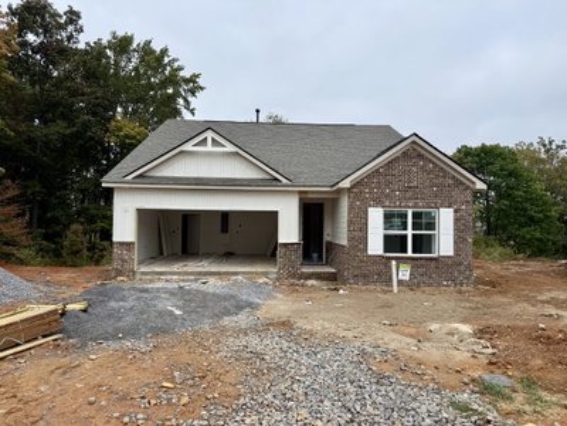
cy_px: 213
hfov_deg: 71.6
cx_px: 284
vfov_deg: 56.8
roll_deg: -0.7
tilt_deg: +2.3
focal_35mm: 24
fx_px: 393
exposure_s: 1/2370
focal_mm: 6.76
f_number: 1.78
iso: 80
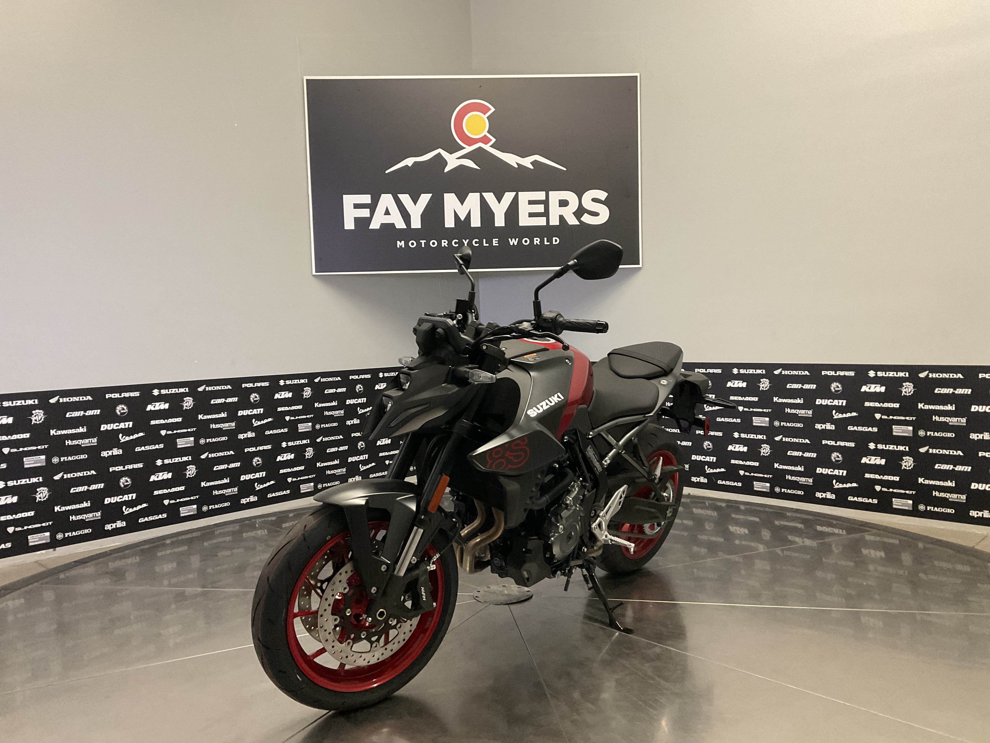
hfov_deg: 61.7
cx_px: 495
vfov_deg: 48.2
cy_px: 372
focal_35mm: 29
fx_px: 829
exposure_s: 1/60
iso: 200
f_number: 1.8
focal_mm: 3
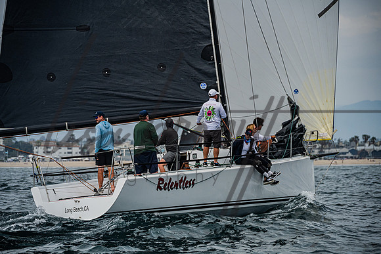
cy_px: 127
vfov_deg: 6.2
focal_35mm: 222
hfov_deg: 9.3
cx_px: 190
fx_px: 2353
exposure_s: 1/2500
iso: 400
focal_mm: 220
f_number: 8
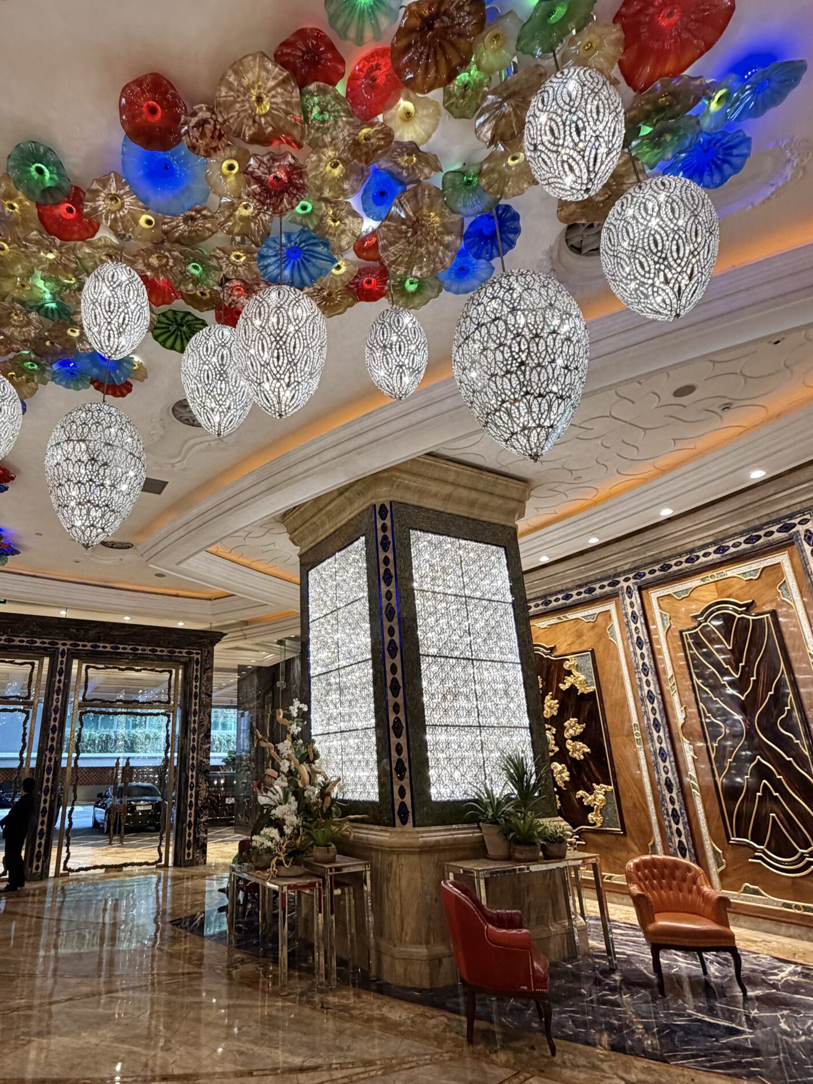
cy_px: 571
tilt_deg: +19.0
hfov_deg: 67.7
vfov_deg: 84.6
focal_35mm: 19
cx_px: 307
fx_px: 595
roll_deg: +0.6
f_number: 2.2
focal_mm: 2.22
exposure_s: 1/50
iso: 250
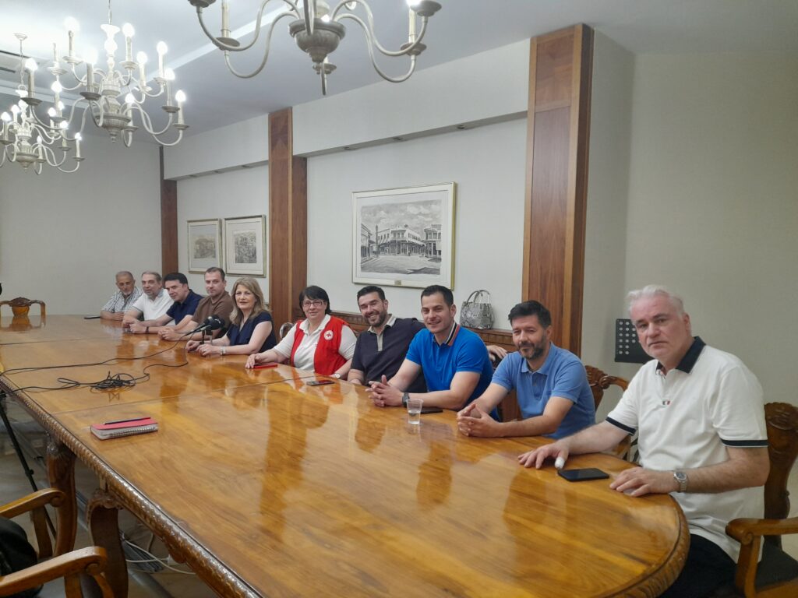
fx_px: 576
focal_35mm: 25
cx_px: 399
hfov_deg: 69.4
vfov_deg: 54.9
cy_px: 299
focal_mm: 4.6
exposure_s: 1/33
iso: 320
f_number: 2
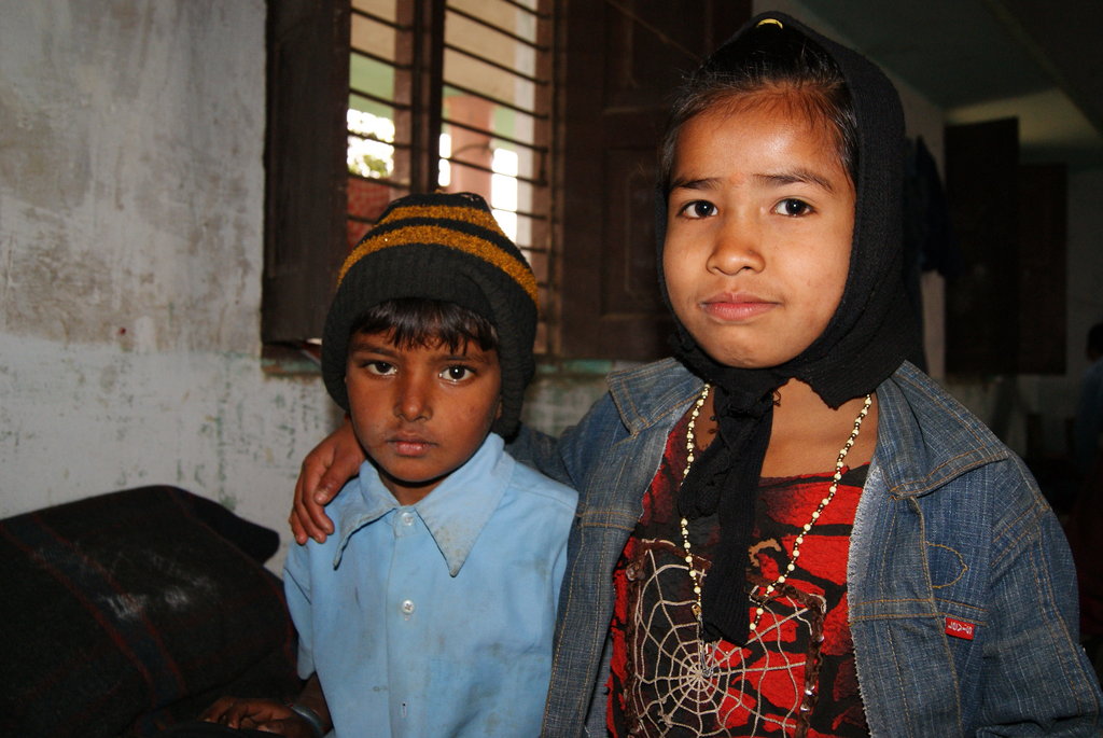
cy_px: 369
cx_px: 552
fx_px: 1104
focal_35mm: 36
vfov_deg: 37.0
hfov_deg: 53.1
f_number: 5.6
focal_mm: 24
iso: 400
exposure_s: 1/60
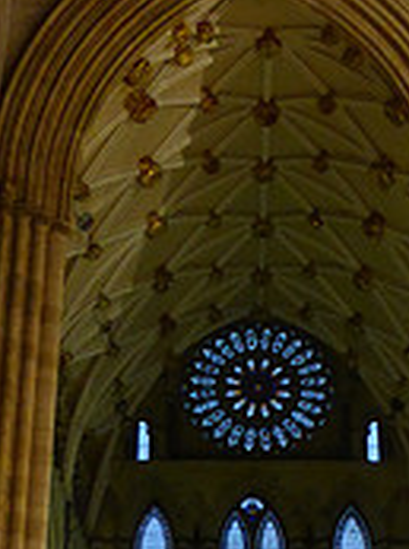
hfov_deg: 17.5
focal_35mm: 84
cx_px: 239
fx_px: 1328
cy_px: 333
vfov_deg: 23.3
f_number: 3.3
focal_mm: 4.3
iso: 640
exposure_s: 1/8
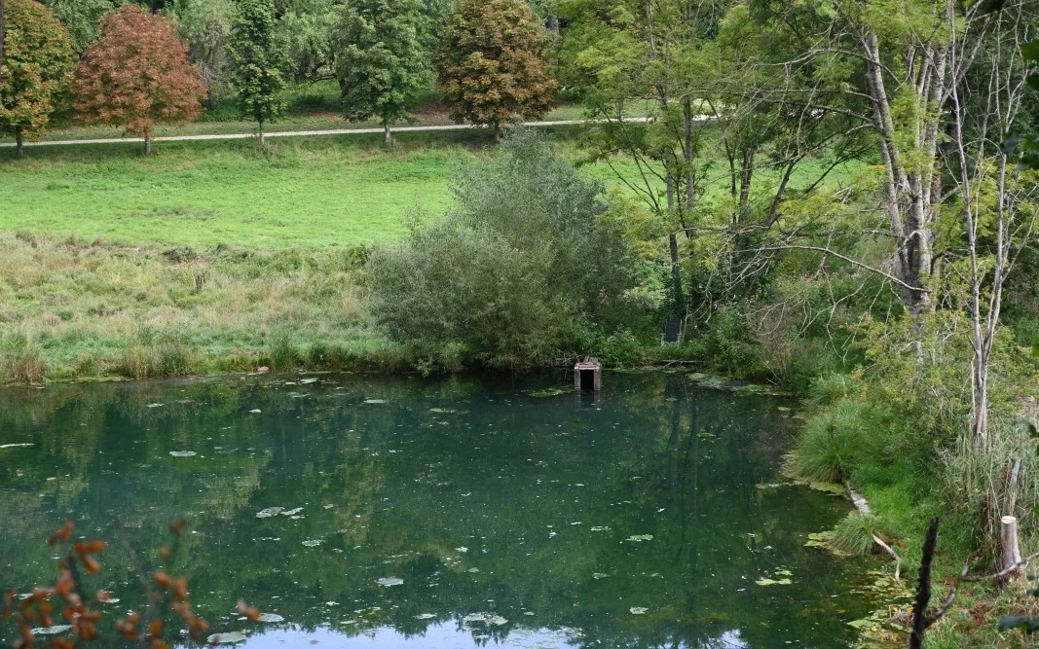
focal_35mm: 66
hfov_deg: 31.1
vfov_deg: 19.7
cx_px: 516
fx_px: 1869
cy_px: 307
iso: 200
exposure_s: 1/250
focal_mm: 64
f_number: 5
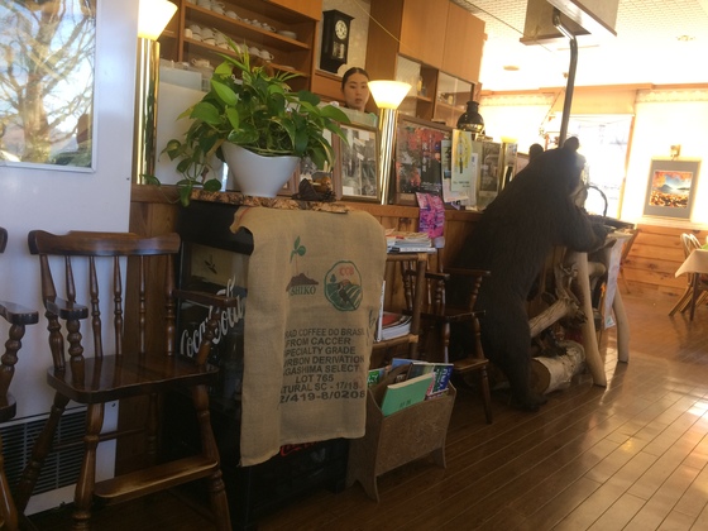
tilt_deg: -5.8
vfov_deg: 48.2
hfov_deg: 61.7
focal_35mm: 29
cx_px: 354
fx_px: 593
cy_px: 266
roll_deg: -4.4
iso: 64
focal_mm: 4.15
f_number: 2.2
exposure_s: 1/30
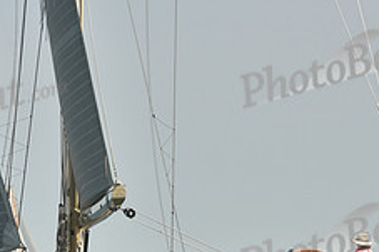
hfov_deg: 6.9
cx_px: 155
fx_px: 3124
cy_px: 174
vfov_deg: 4.6
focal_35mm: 297
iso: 320
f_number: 6.3
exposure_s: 1/1250
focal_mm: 116
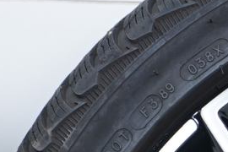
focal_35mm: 348
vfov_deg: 3.9
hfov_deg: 5.8
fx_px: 2204
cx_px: 476
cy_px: 395
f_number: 7.1
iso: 250
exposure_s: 1/125
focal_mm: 49
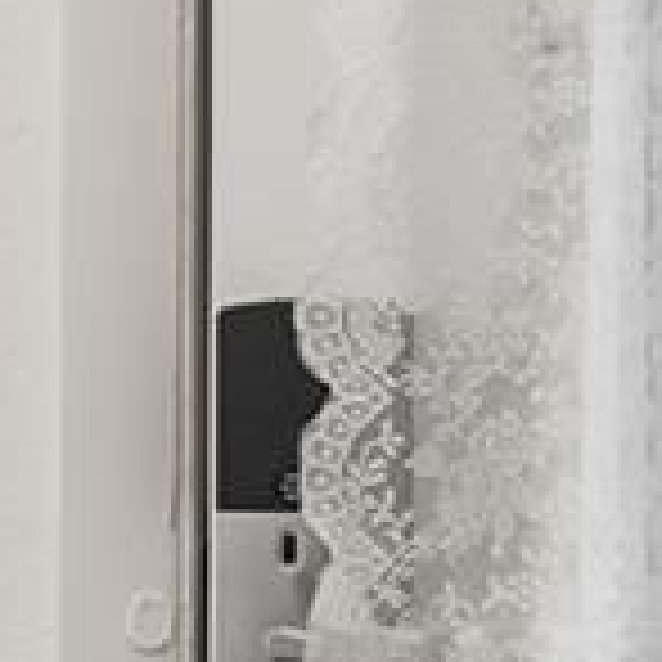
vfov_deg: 12.5
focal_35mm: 139
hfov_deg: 12.1
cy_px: 536
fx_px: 3007
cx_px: -270
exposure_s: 1/25
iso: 400
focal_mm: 10
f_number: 8
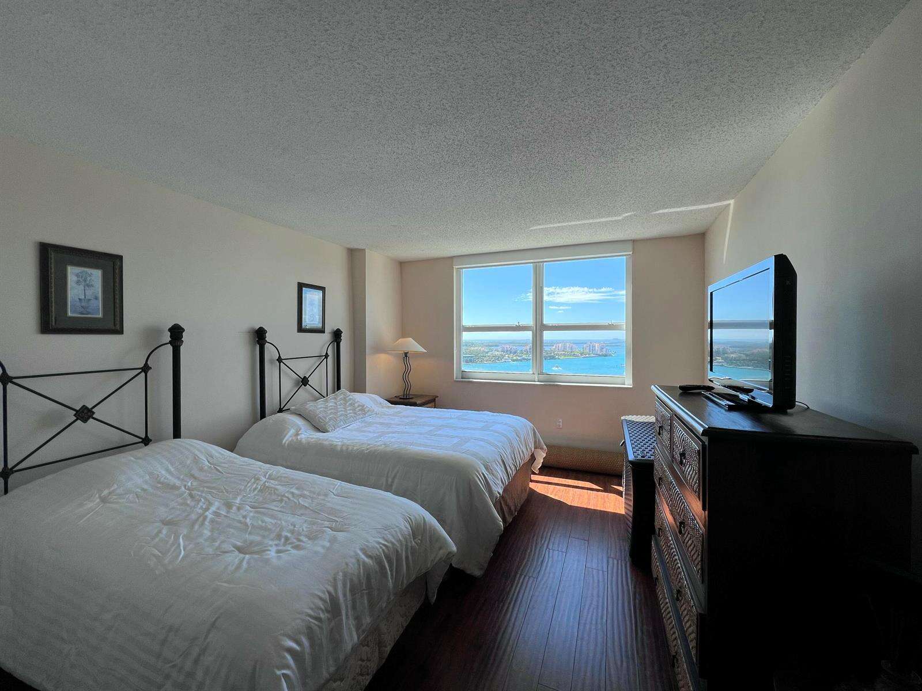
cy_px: 346
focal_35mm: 13
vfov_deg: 89.9
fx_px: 346
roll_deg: +0.4
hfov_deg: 106.2
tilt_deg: -0.6
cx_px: 461
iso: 32
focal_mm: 1.57
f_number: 1.8
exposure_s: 1/402
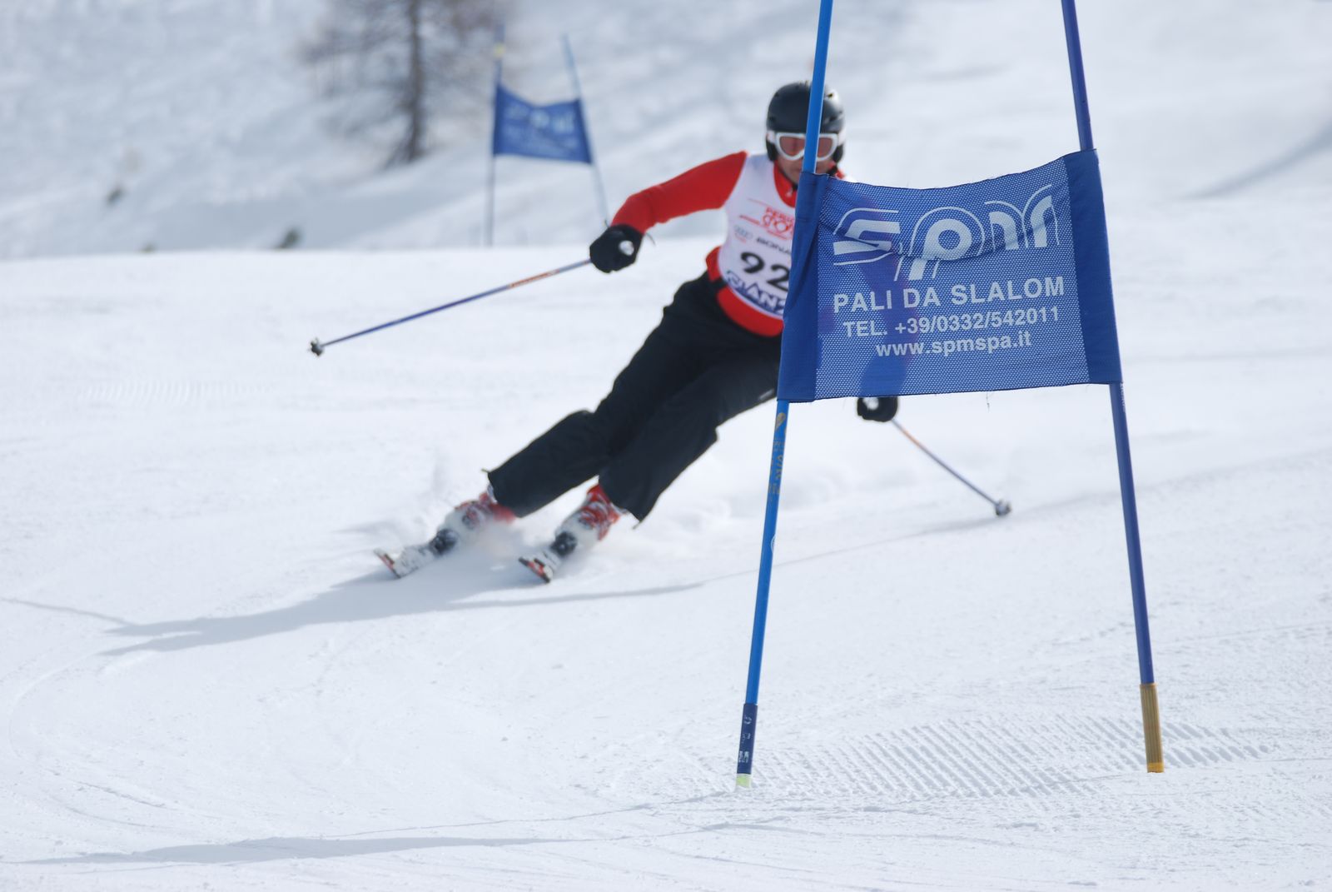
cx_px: 666
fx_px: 10002
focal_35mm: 270
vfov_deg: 5.1
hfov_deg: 7.6
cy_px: 446
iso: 100
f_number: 5.3
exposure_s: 1/1000
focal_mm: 180
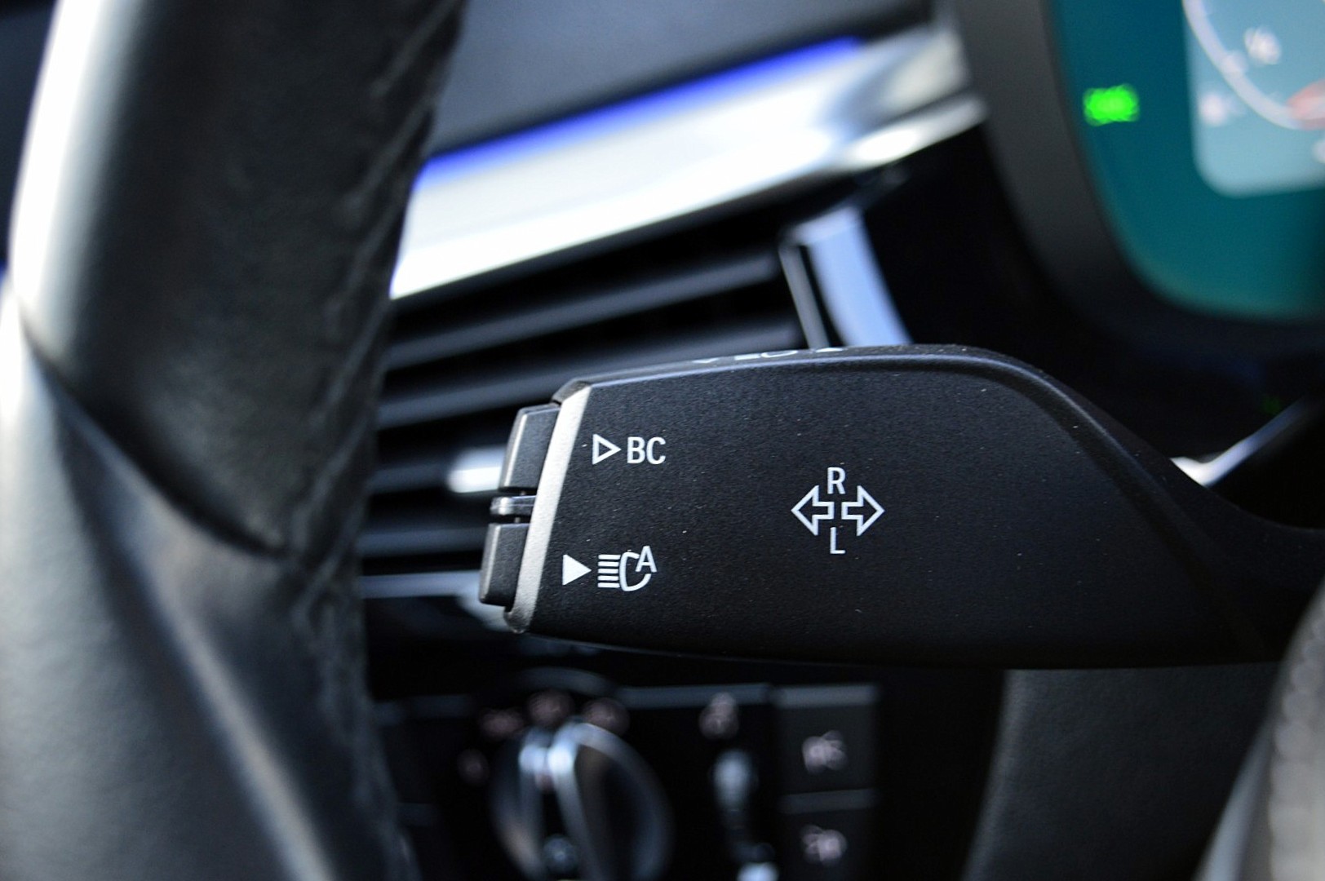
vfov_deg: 22.6
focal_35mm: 60
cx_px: 662
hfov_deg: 33.4
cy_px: 440
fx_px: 2206
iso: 800
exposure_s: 1/50
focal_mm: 40
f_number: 5
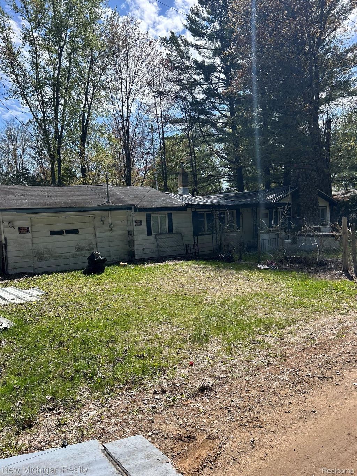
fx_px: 357
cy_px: 238
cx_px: 178
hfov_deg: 53.1
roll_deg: +2.5
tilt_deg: -1.6
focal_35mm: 26
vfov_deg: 67.3
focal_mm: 5.7
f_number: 1.5
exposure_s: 1/3356
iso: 50
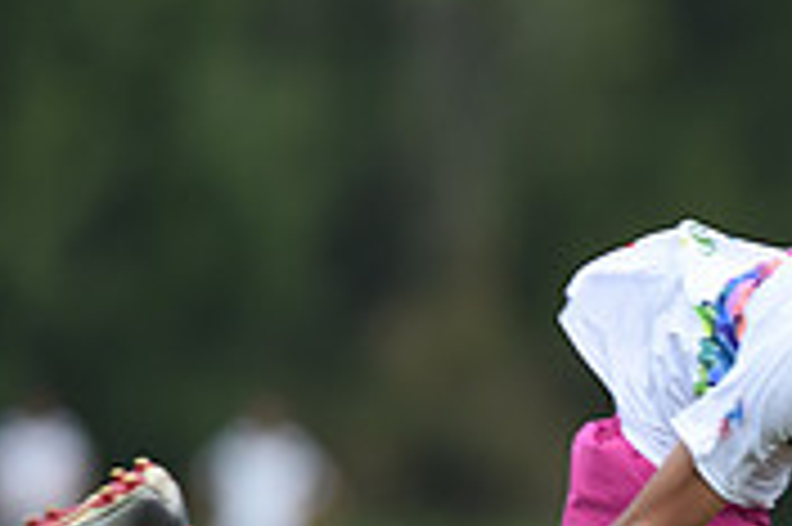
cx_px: 1170
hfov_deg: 1.6
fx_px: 28968
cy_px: 495
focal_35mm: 1318
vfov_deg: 1.0
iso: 200
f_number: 3.5
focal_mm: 400
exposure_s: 1/1000
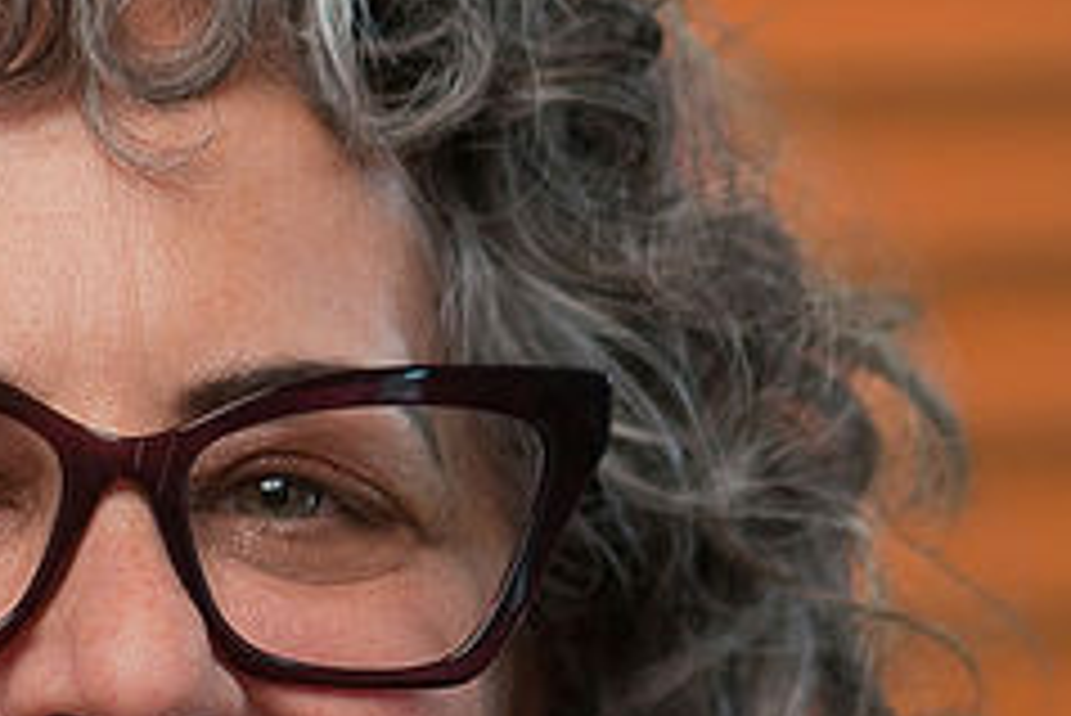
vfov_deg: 2.5
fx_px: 16317
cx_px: 9
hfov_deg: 3.8
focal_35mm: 548
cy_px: 1020
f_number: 2.2
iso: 200
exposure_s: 1/160
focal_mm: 85
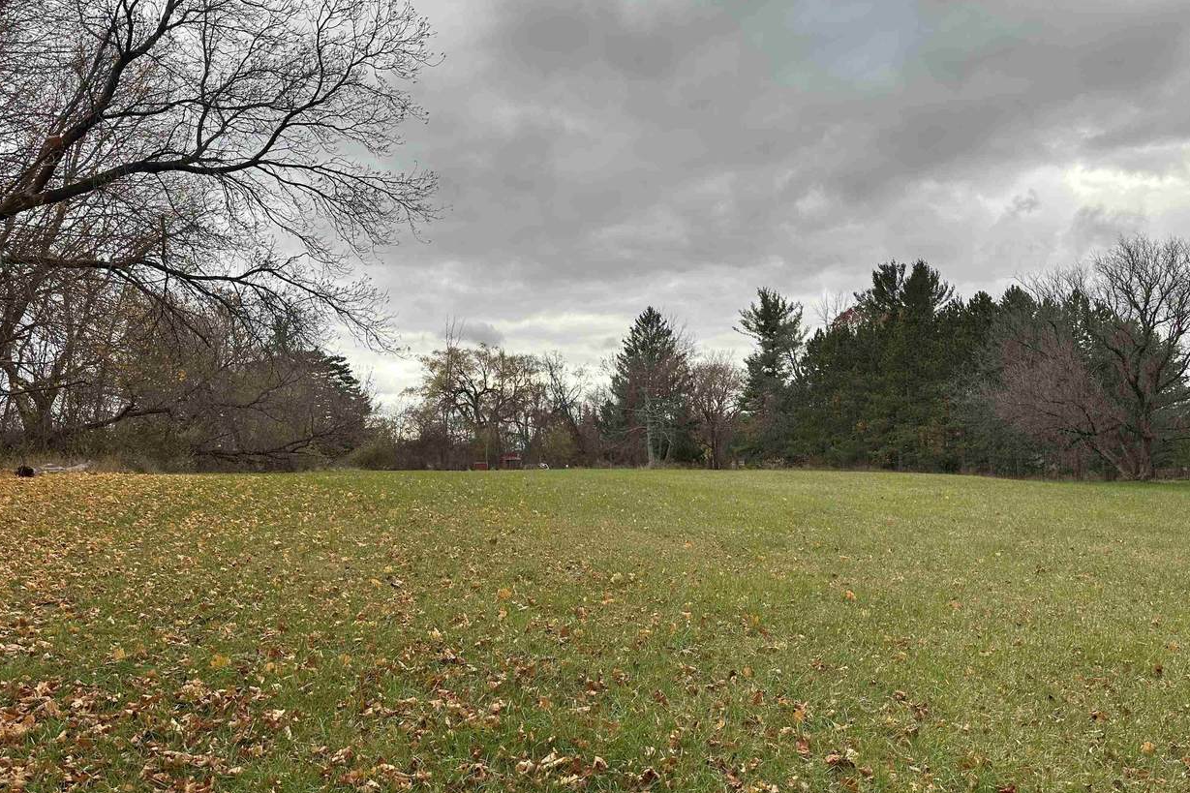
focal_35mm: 26
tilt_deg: +2.5
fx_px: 859
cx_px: 608
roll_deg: +1.7
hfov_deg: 69.4
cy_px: 448
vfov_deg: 49.4
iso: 80
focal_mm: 6.86
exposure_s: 1/894
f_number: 1.78
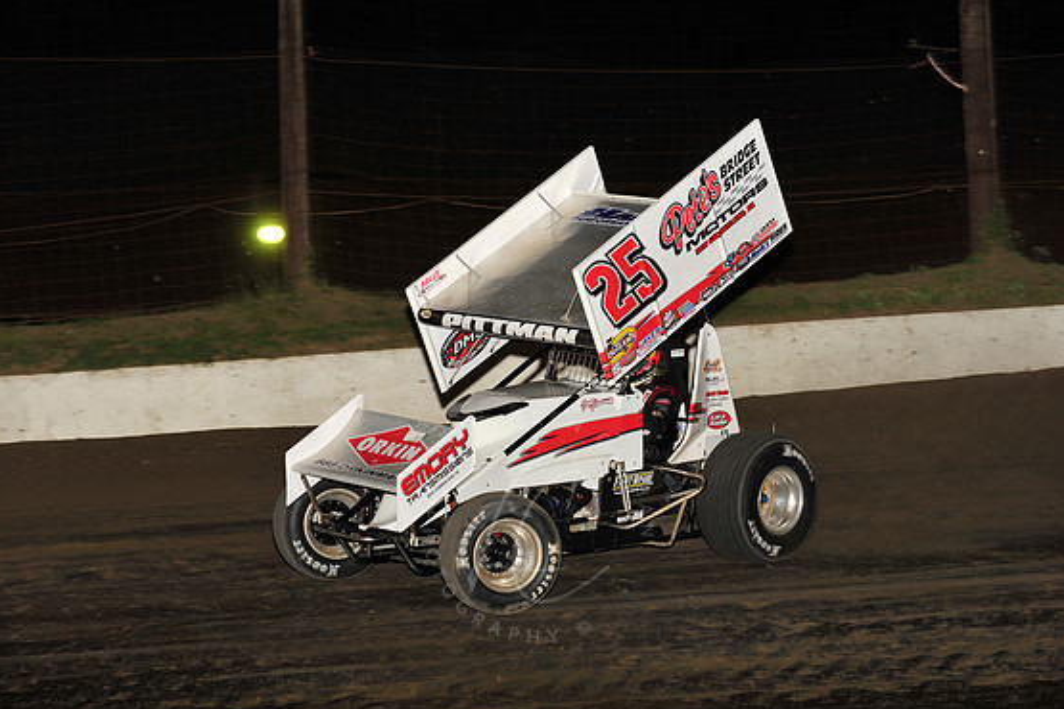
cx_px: 537
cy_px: 351
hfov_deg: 17.5
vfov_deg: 11.7
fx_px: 3458
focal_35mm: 117
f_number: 6.3
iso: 800
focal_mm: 112
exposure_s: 1/320
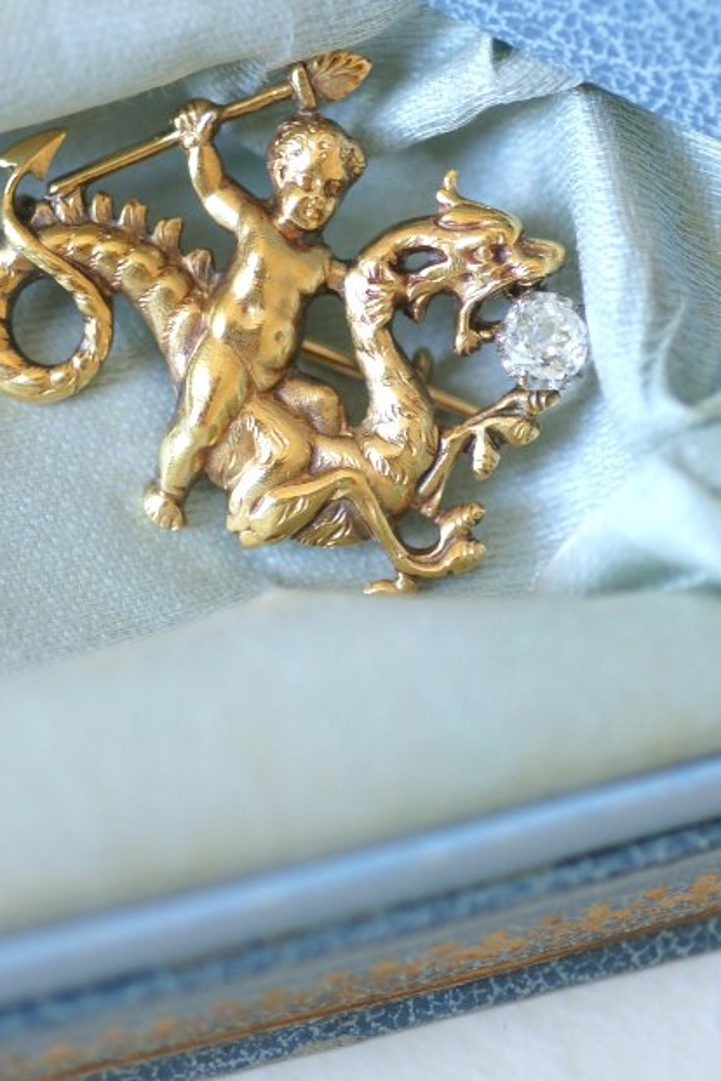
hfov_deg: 6.8
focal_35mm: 203
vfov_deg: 10.1
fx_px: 6098
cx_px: 289
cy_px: 219
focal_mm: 70
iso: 200
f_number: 2.8
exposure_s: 1/125
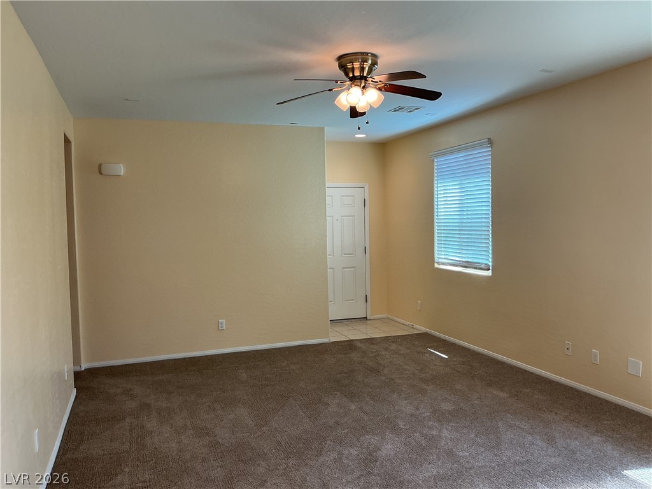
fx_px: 546
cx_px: 326
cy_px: 244
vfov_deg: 48.2
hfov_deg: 61.7
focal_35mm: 29
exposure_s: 1/60
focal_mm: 3
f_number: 1.8
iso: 50
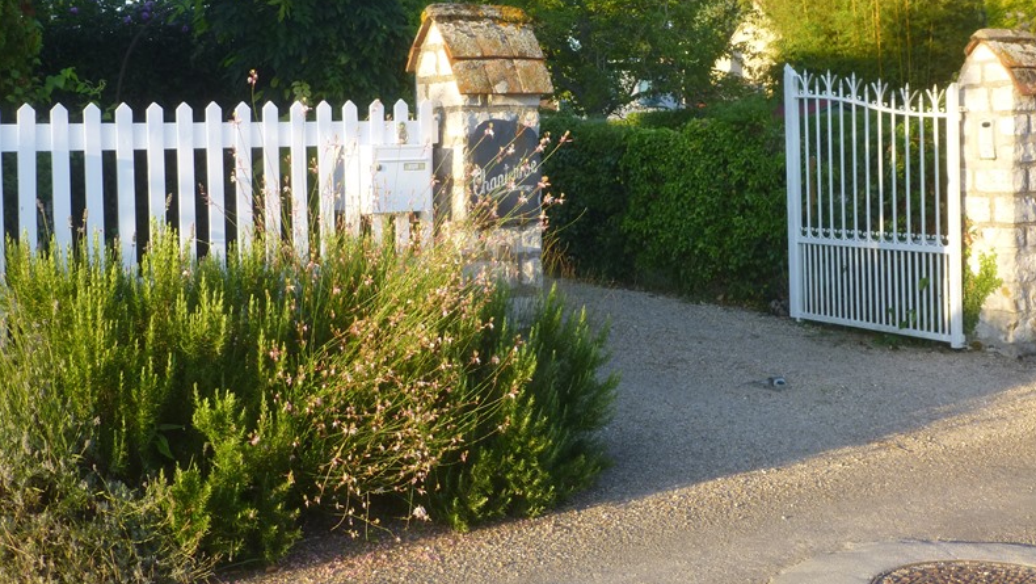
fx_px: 1182
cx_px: 518
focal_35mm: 43
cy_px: 210
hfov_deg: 47.3
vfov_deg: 27.6
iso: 100
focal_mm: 6.9
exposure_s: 1/125
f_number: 3.7
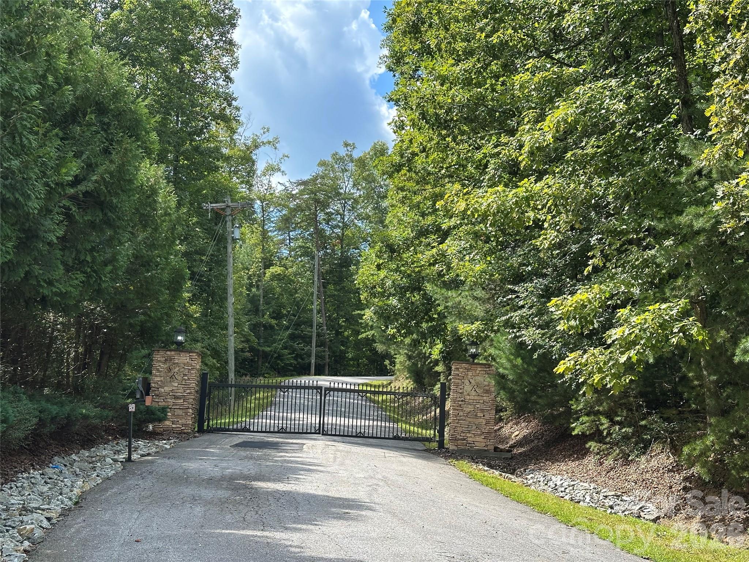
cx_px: 374
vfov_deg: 30.3
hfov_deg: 39.7
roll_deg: -2.7
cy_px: 281
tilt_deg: +12.6
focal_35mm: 48
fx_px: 1039
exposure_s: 1/1289
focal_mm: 6.86
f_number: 1.78
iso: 64
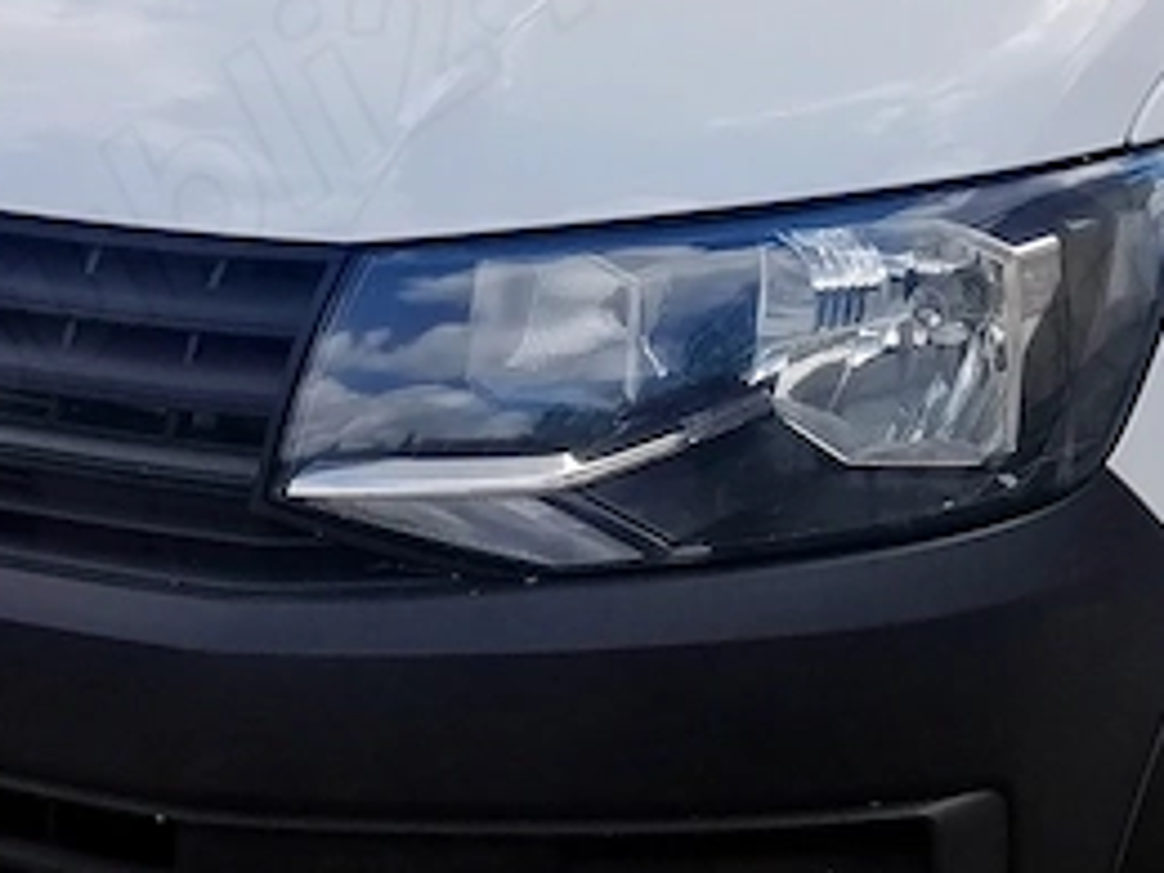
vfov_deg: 14.1
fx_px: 3497
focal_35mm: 104
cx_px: 882
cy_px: 170
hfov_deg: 18.8
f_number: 1.8
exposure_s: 1/1318
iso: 50
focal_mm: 3.95
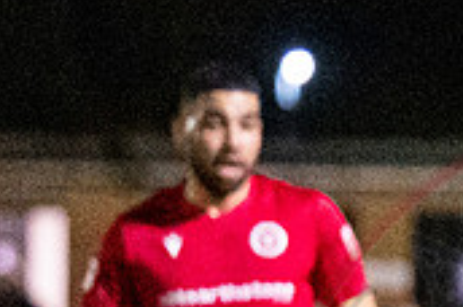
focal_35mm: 1160
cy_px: 713
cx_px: 1159
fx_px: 14891
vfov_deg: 1.2
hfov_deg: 1.8
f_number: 2.8
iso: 8000
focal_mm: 140
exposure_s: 1/1000
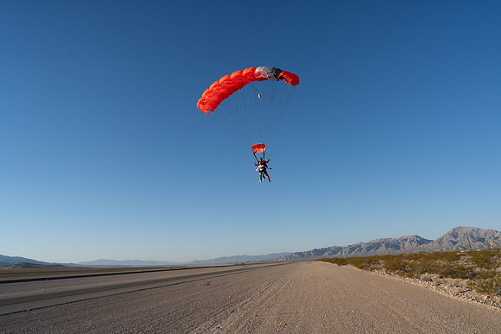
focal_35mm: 24
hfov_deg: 73.7
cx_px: 250
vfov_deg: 53.2
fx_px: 334
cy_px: 167
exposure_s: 1/2000
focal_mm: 24
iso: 800
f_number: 9
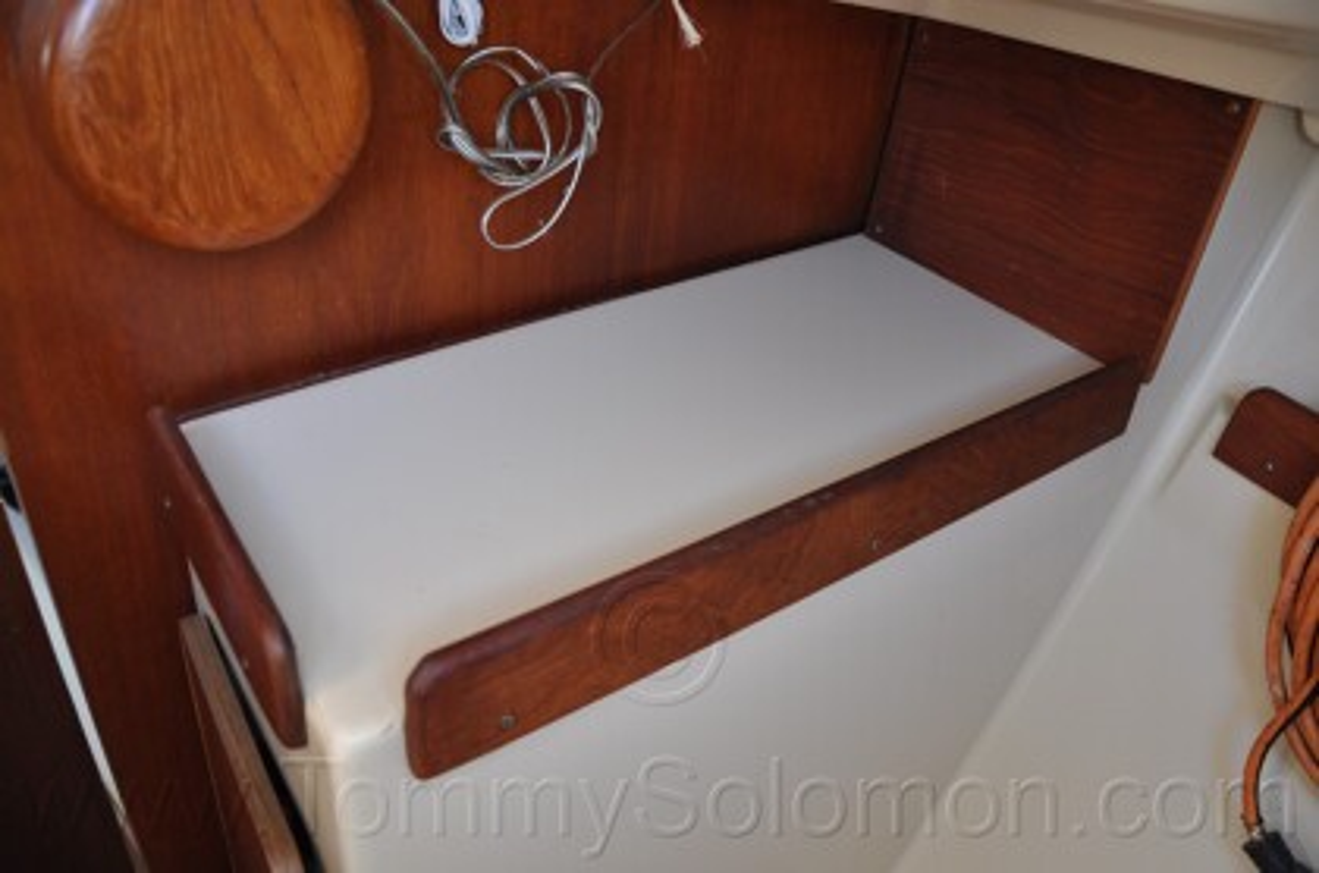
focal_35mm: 27
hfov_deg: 67.5
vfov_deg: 47.7
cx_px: 660
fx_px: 987
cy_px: 436
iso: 450
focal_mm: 18
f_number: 4
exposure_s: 1/60
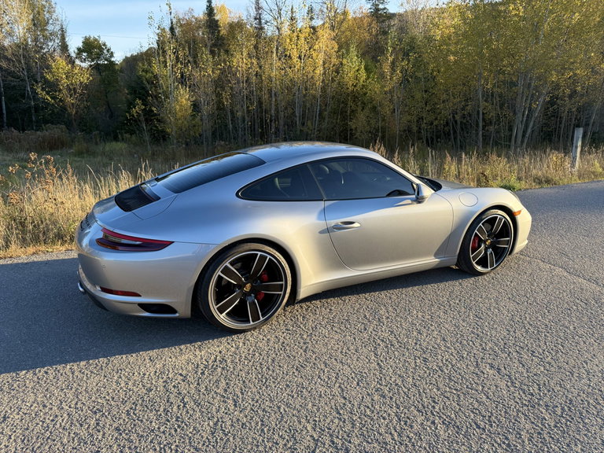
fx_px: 419
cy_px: 226
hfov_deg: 71.6
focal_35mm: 24
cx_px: 302
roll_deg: -0.8
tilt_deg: -13.6
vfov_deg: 56.8
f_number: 1.78
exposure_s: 1/909
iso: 100
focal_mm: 6.76
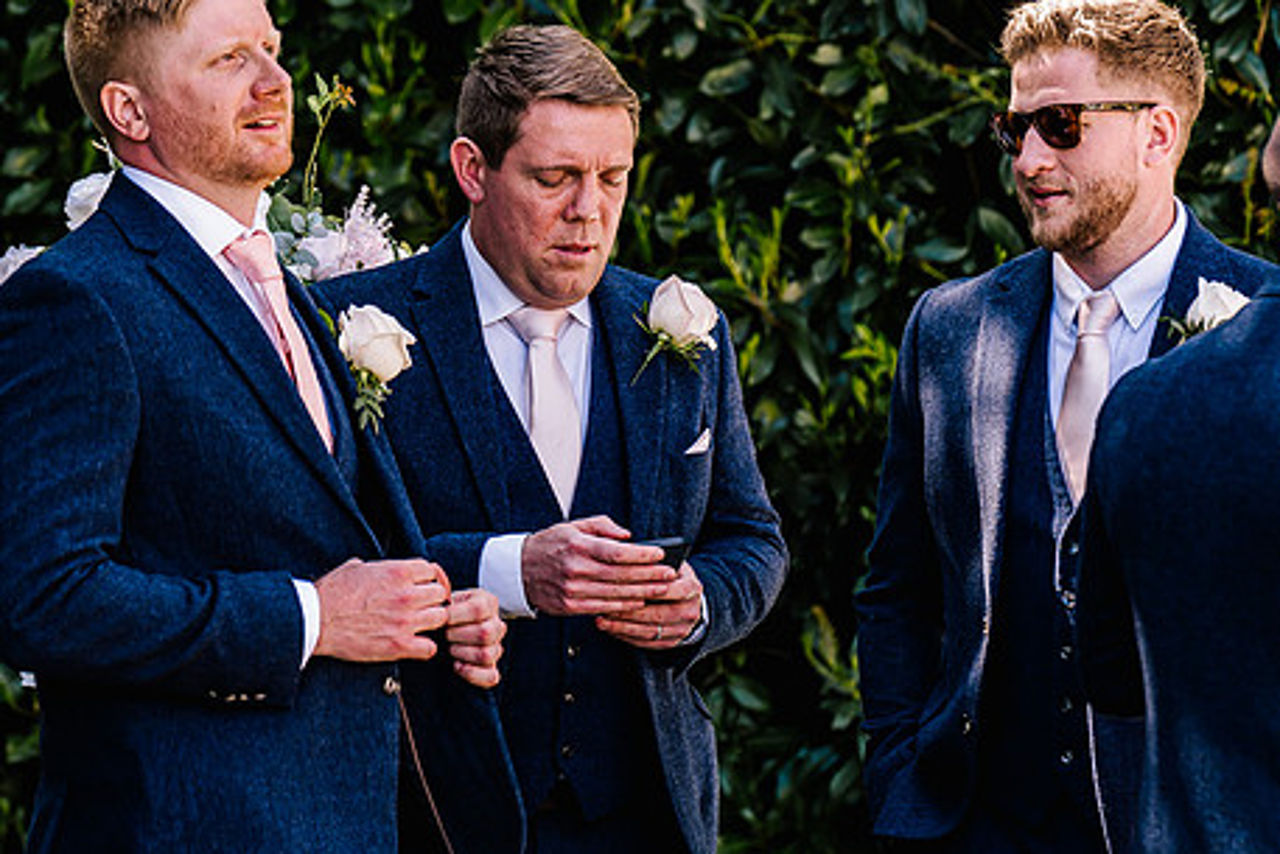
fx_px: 5584
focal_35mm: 157
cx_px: 622
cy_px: 356
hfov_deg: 13.1
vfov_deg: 8.7
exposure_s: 1/250
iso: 320
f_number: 5
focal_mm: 115
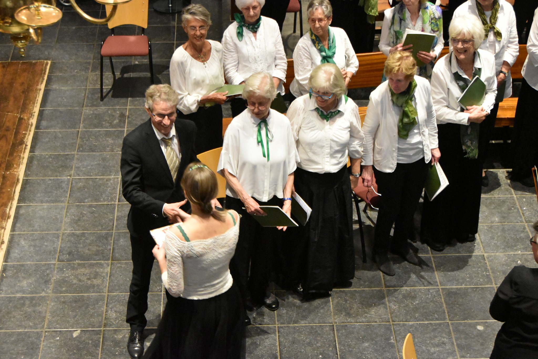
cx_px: 269
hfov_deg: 20.9
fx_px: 1458
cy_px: 180
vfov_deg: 14.0
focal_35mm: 98
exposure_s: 1/100
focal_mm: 65
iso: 8000
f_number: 5
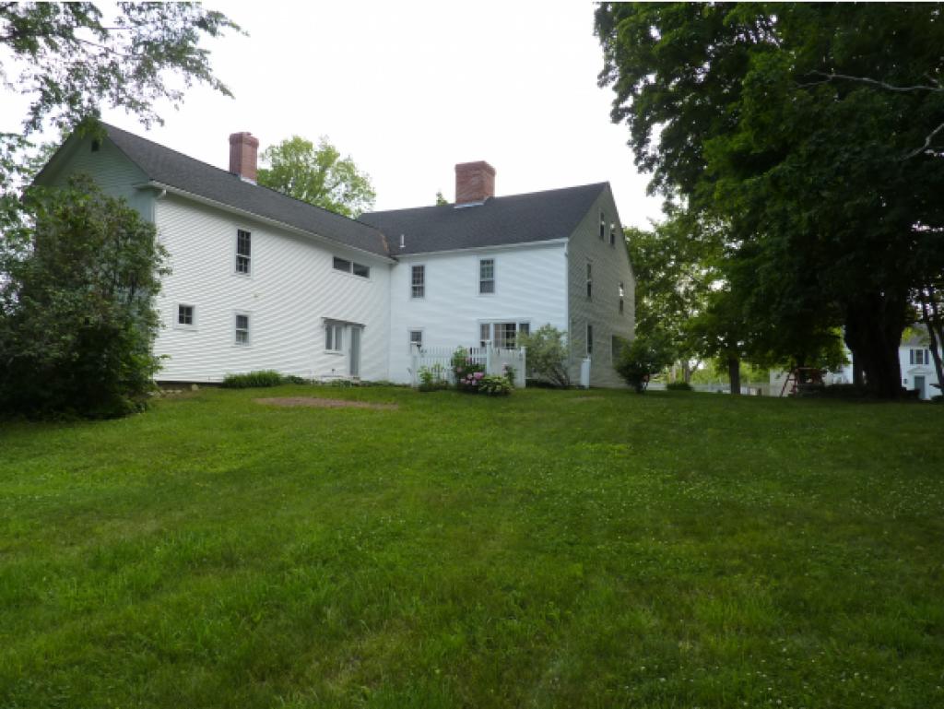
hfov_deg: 69.4
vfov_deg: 54.9
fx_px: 682
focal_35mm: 25
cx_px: 472
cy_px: 354
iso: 125
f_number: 4
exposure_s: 1/125
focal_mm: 4.1
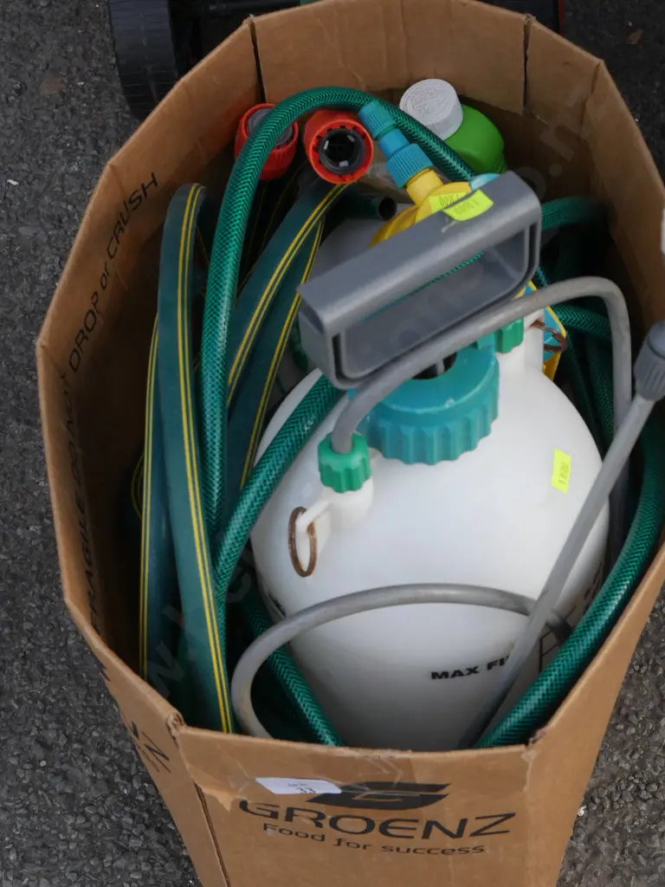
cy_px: 444
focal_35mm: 84
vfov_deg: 23.3
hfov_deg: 17.6
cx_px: 332
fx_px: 2152
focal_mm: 42
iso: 640
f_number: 10
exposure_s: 1/100
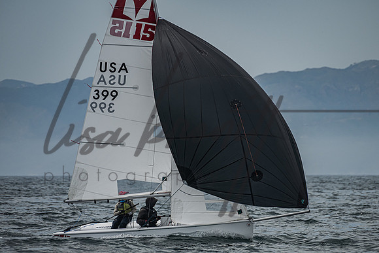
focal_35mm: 440
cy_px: 132
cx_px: 192
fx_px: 4631
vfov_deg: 3.1
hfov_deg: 4.7
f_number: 8
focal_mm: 400
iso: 320
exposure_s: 1/2000
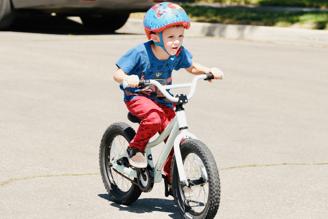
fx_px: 1449
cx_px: 164
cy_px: 110
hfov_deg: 12.9
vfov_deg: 8.6
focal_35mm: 159
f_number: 4.5
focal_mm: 106
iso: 125
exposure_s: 1/350
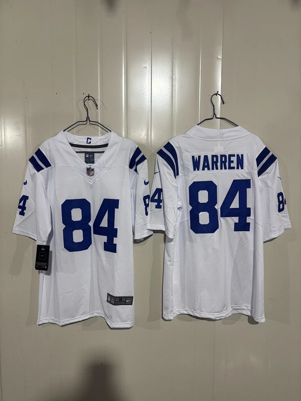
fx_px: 301
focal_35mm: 26
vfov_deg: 67.3
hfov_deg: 53.1
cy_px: 200
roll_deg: -0.7
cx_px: 150
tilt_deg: -5.5
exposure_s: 1/50
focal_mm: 5.96
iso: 160
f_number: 1.6
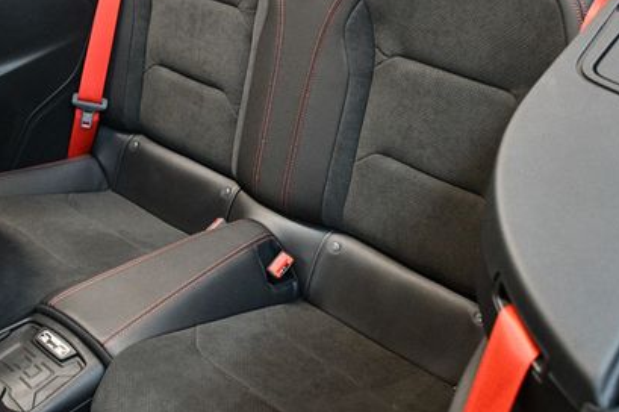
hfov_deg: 41.9
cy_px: 177
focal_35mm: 47
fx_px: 807
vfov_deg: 28.6
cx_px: 286
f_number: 3.5
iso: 3200
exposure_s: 1/80
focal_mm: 20
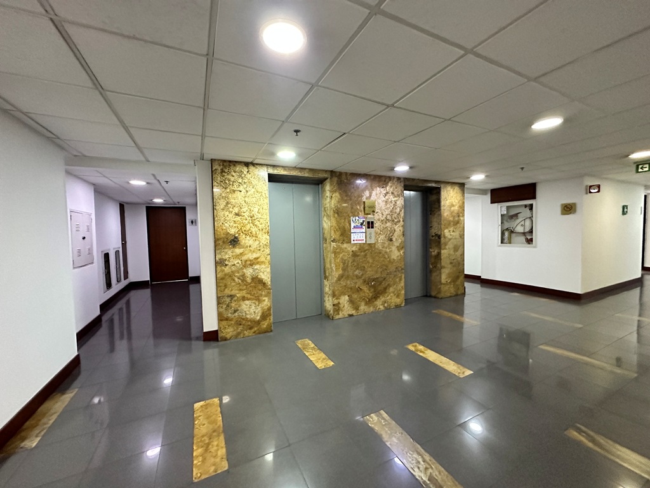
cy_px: 244
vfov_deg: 85.7
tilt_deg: -3.0
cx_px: 325
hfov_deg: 102.1
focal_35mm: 14
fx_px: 263
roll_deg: +1.3
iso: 1000
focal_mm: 2.22
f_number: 2.2
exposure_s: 1/60
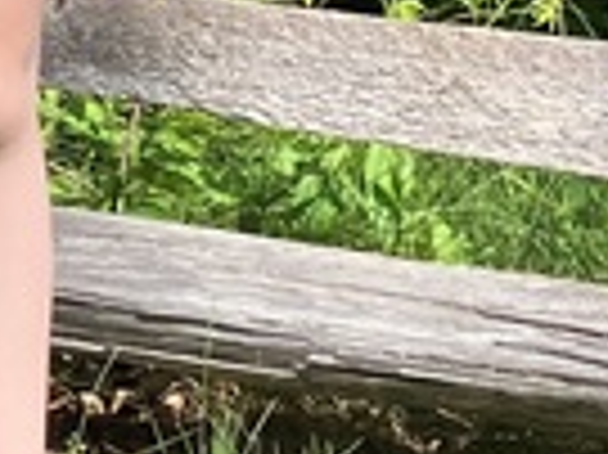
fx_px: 3738
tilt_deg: -7.4
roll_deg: -0.4
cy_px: -553
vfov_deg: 6.7
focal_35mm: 213
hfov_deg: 8.9
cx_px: -482
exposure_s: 1/972
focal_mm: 3.99
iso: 32
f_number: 1.8
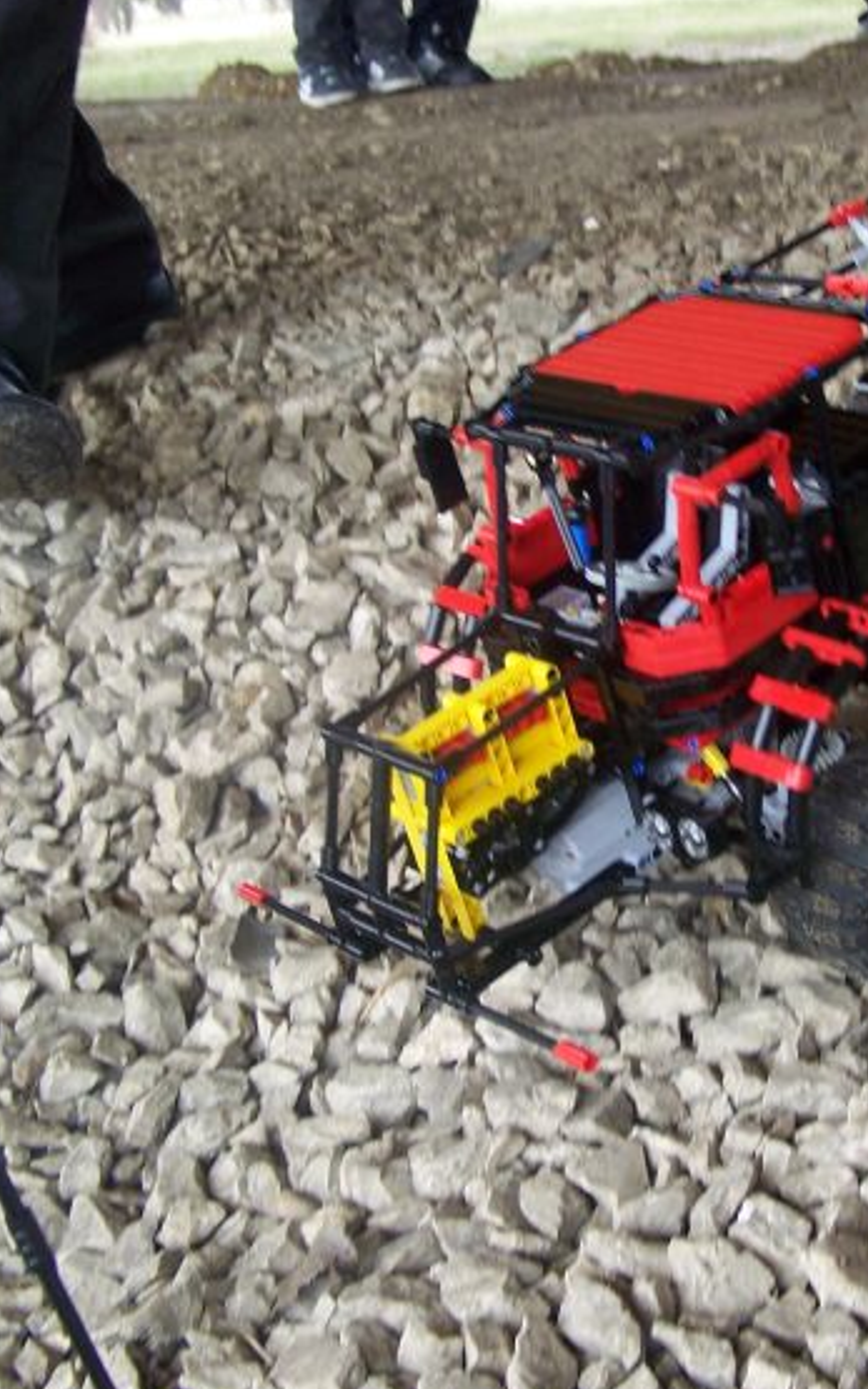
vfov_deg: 33.5
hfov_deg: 21.0
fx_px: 2308
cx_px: 695
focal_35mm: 61
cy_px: 696
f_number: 2.8
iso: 80
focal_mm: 6.7
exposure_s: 1/125
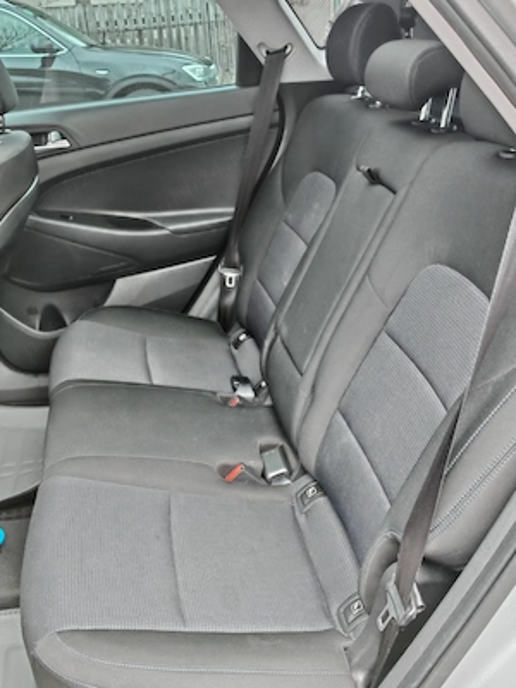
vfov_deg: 52.6
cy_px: 344
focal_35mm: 35
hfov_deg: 40.7
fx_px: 696
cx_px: 258
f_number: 2
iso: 250
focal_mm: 6.83
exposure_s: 1/100
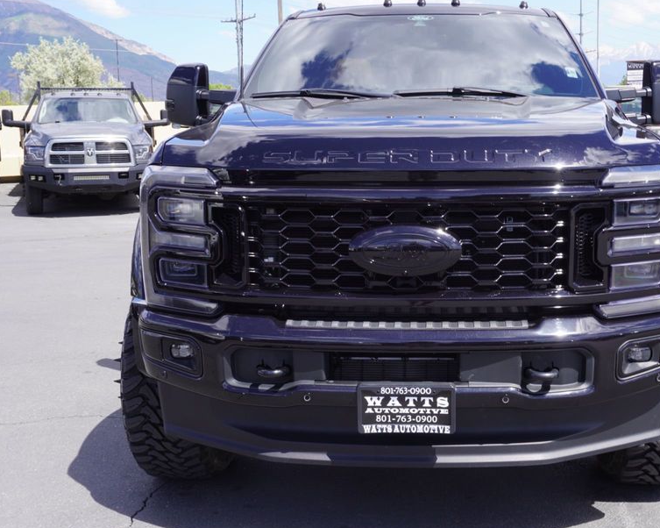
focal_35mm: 46
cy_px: 278
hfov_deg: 40.2
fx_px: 898
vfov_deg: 32.7
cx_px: 391
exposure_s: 1/125
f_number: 8
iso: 100
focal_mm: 24
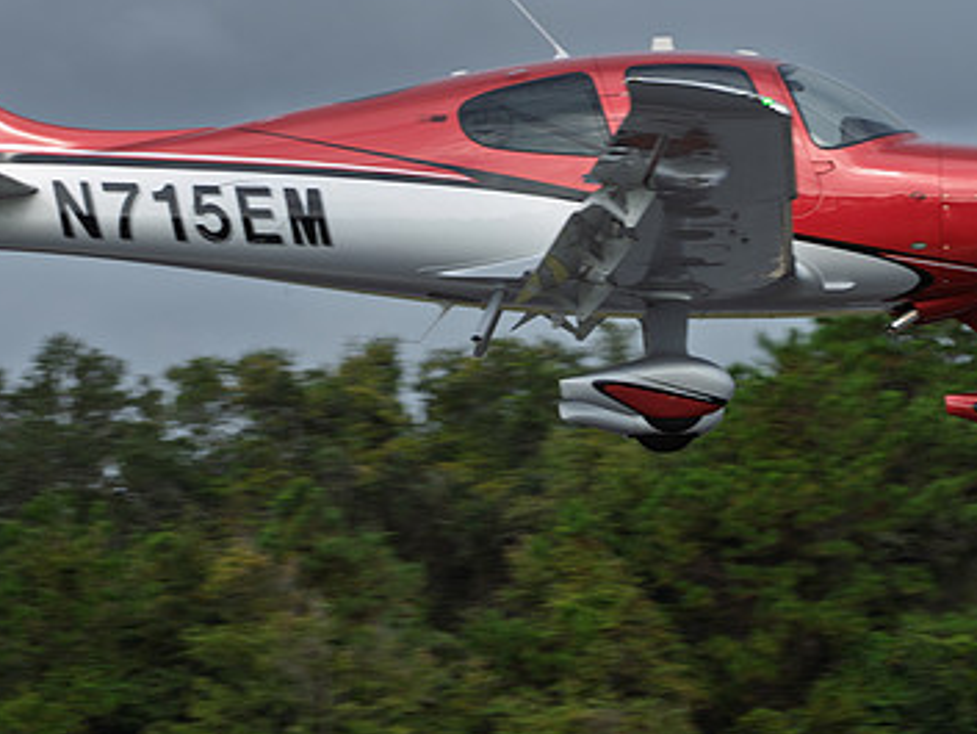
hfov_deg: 6.6
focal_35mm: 300
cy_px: 392
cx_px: 480
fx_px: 8470
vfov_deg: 5.0
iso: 200
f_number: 11
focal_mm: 160
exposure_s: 1/320
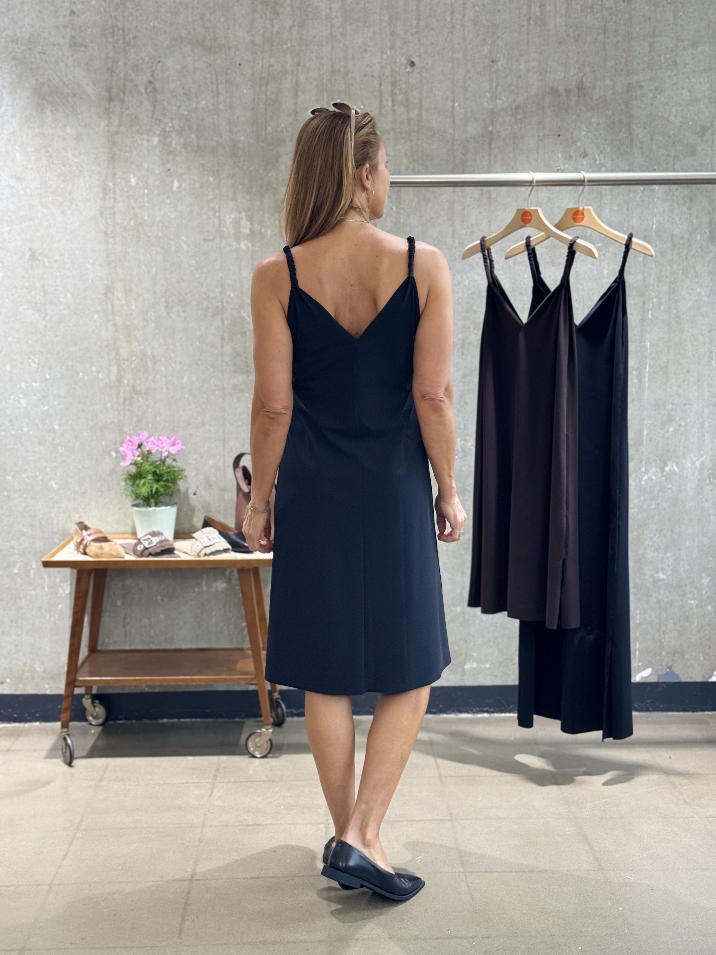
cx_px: 358
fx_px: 1324
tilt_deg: -7.2
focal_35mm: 48
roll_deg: -0.1
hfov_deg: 30.3
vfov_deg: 39.7
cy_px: 478
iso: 160
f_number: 1.78
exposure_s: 1/100
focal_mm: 6.76
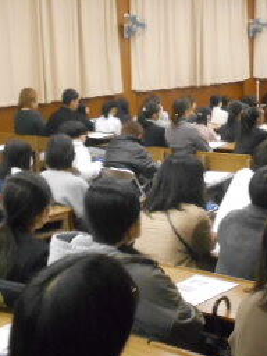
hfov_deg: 21.8
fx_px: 668
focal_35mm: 65
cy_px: 175
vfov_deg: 29.8
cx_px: 264
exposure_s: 1/30
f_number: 3.2
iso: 800
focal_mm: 4.6
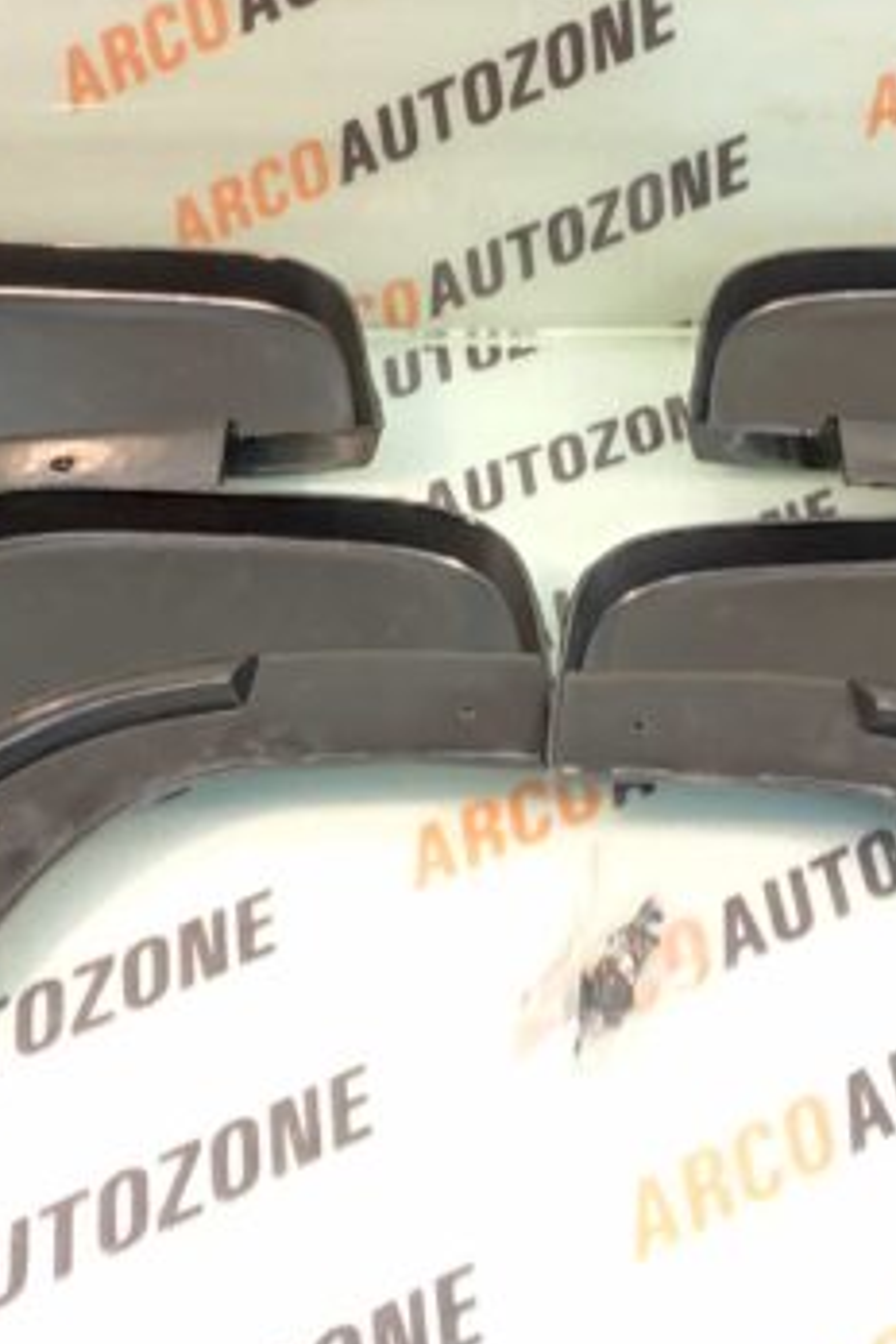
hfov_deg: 34.0
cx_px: 568
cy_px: 643
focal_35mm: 39
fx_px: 1456
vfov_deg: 49.5
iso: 2502
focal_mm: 4.74
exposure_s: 1/20
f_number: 1.79
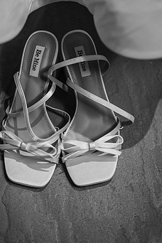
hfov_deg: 12.2
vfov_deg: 18.2
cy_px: 95
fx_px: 756
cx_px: 64
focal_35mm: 112
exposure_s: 1/200
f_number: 2.2
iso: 400
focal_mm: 85
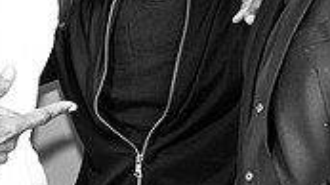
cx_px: 204
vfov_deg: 6.6
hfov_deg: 11.8
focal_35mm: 183
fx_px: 1600
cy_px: 16
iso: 500
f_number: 4
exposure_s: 1/200
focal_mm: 52
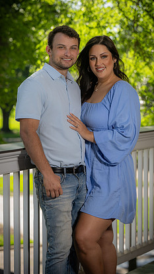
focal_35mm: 116
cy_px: 128
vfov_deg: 18.5
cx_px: 78
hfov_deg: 10.5
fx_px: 842
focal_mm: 102
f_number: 4.5
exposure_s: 1/160
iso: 100
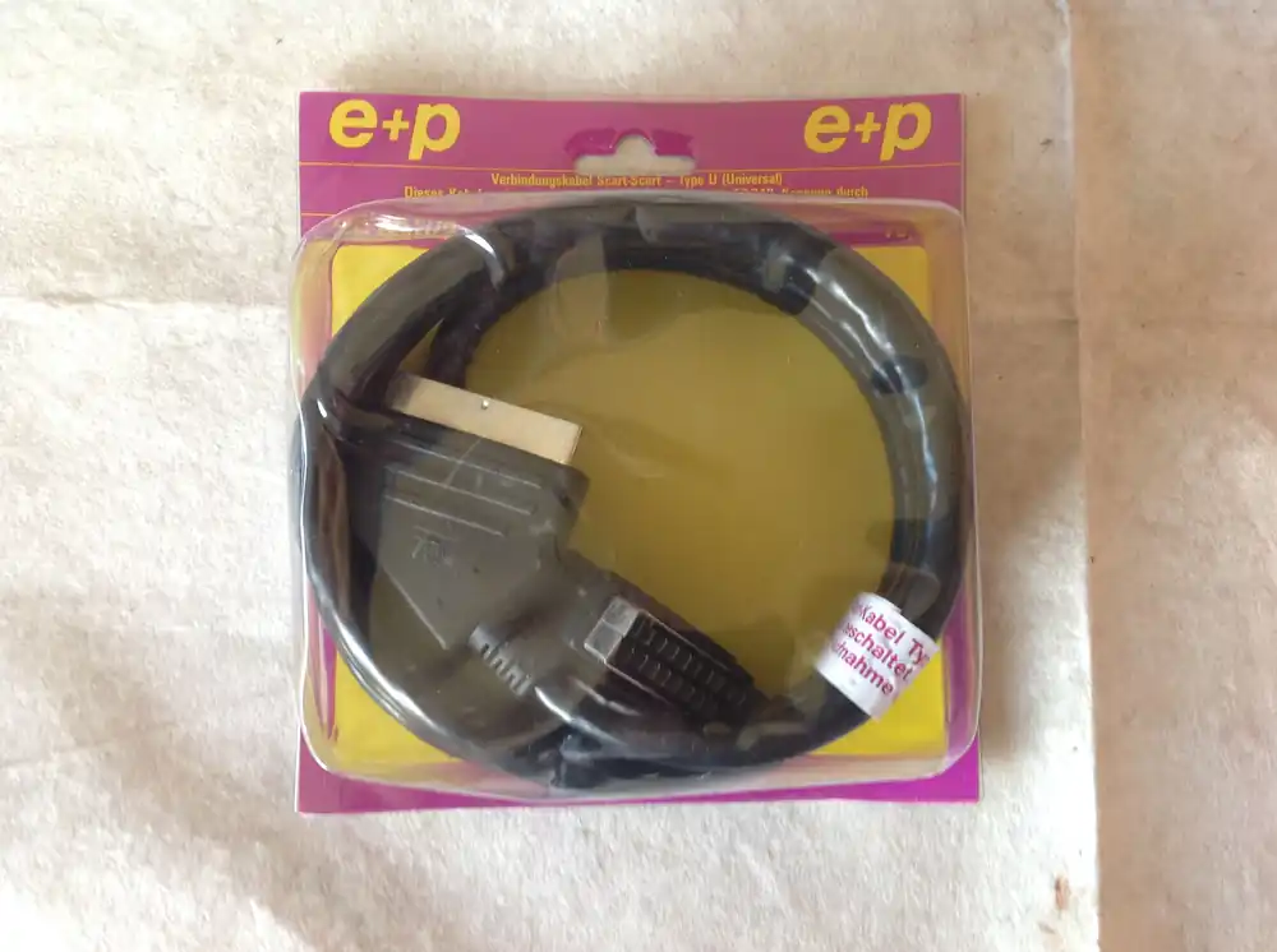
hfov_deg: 52.7
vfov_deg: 40.6
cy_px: 476
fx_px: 1289
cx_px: 638
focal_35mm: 35
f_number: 2.4
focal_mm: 4.28
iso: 125
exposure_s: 1/15
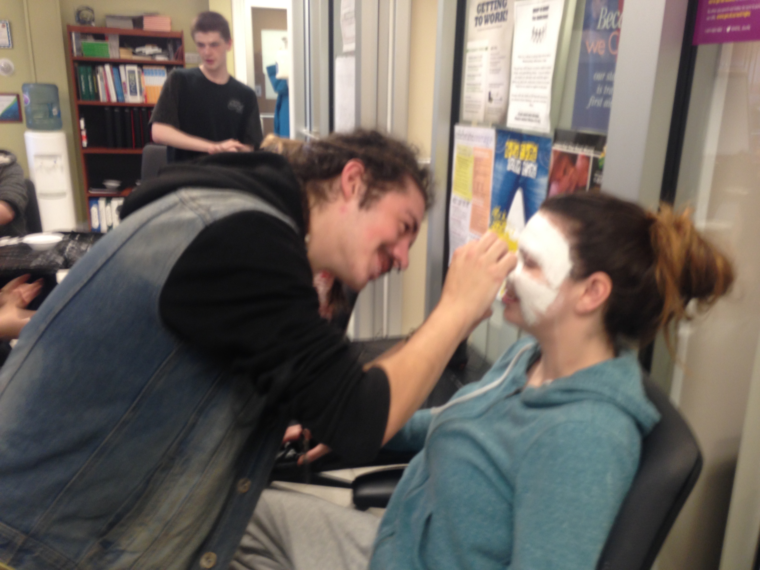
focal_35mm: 33
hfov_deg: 55.4
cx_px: 380
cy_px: 285
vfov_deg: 42.9
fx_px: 725
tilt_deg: -17.0
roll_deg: -0.4
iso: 50
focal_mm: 4.12
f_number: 2.4
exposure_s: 1/20
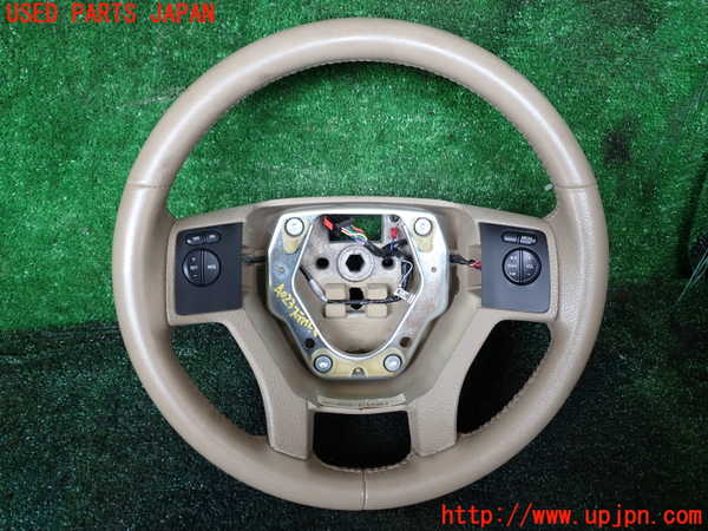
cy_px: 266
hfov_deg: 60.0
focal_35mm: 30
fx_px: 614
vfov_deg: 46.8
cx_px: 354
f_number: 2.3
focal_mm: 5.4
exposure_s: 1/80
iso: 100
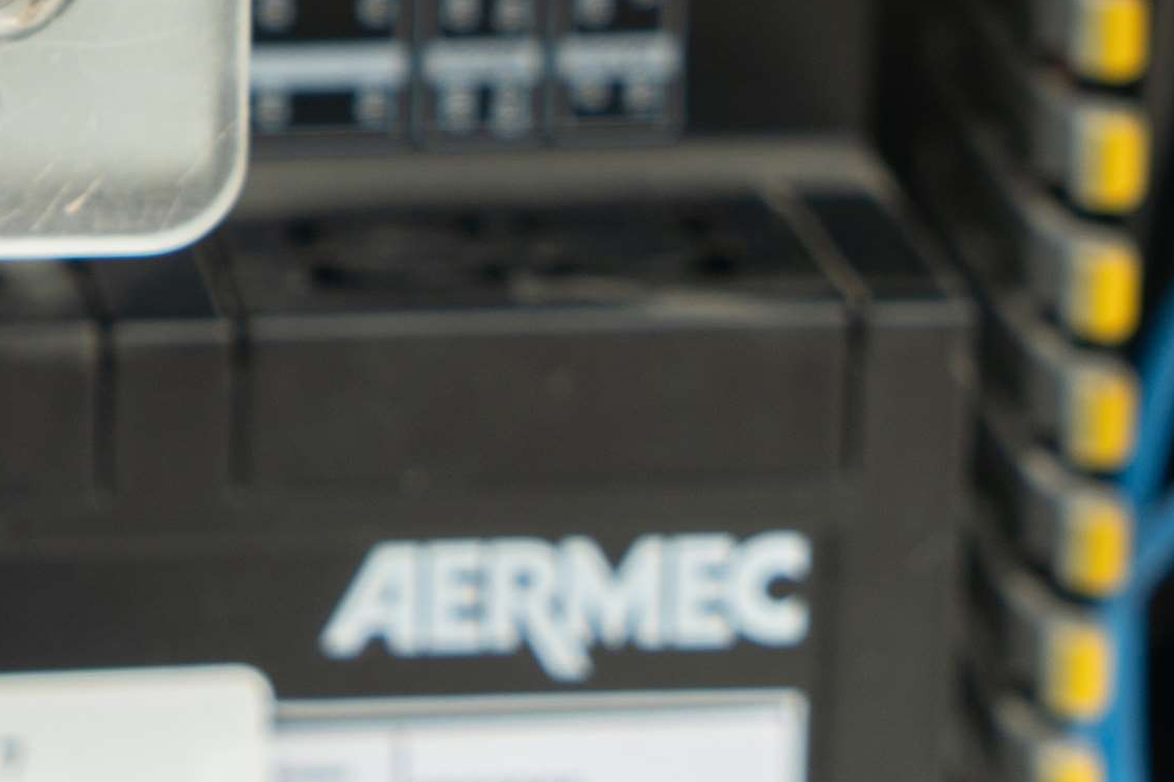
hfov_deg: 10.8
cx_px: -569
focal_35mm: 183
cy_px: -320
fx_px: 5967
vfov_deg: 7.4
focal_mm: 49
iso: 100
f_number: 6.3
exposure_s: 1/60
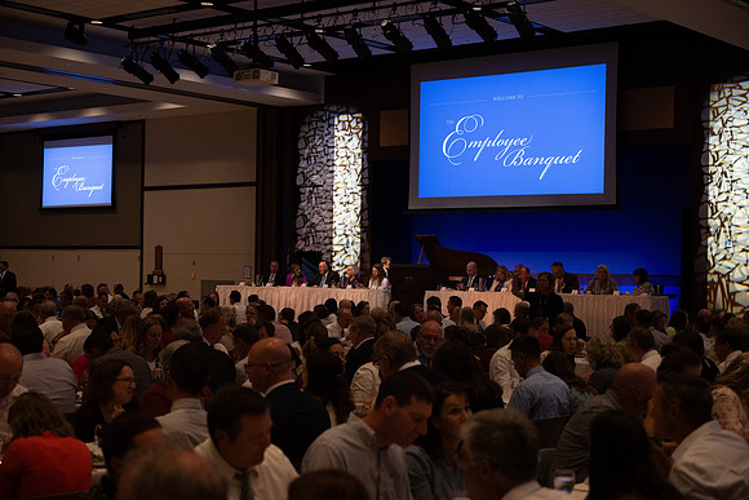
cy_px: 250
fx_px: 1207
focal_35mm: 58
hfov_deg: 34.5
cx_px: 374
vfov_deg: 23.4
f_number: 4
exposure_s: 1/200
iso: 3200
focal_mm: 58
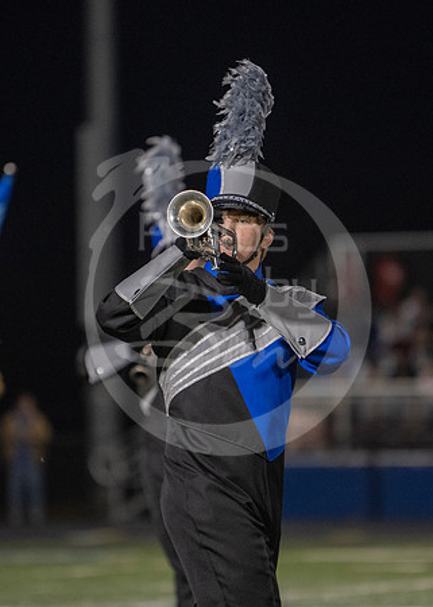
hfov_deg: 4.0
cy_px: 292
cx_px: 228
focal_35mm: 360
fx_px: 6211
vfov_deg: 5.6
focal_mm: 200
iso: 4000
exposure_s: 1/500
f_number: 2.8
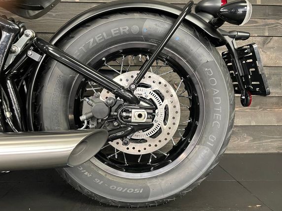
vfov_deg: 48.2
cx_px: 134
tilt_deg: -3.0
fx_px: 236
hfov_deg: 61.6
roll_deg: +0.0
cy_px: 105
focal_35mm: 29
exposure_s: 1/50
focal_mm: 4.2
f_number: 1.6
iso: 320
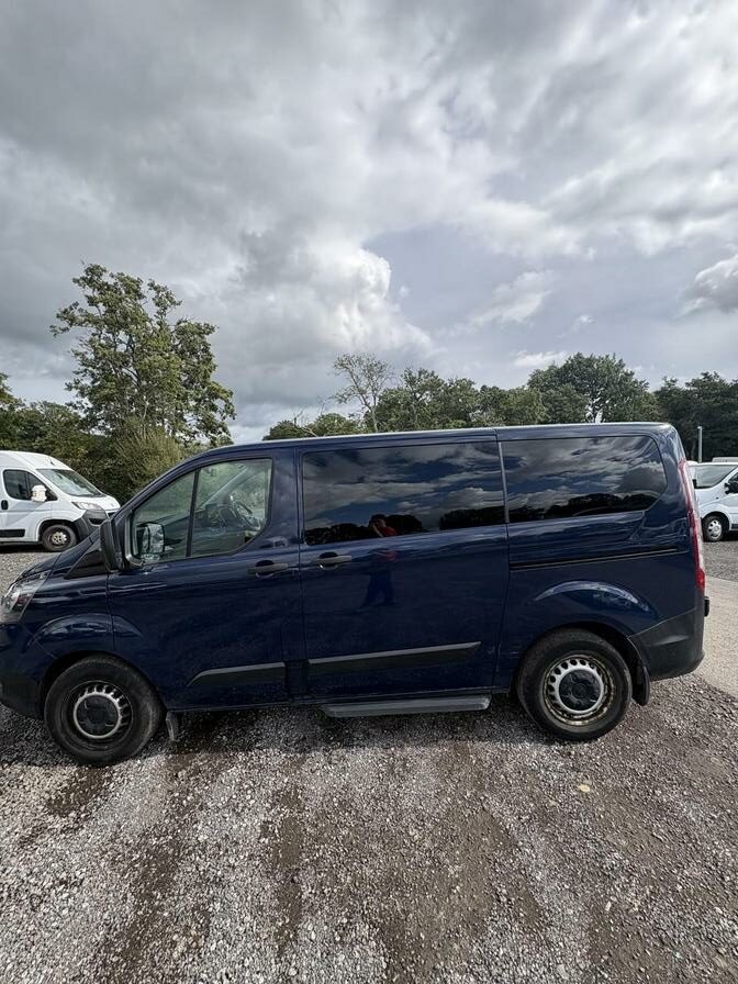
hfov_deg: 85.7
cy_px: 492
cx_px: 369
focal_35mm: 14
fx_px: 398
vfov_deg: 102.1
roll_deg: -0.4
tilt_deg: +6.3
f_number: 2.2
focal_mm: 2.22
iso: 50
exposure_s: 1/1449
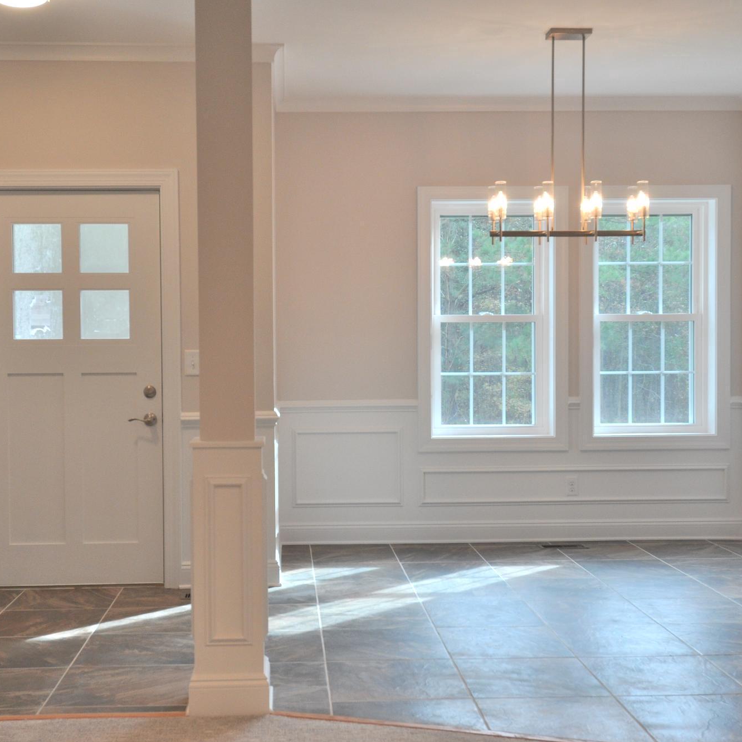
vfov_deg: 36.1
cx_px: 333
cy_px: 377
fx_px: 1140
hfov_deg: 36.0
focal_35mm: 47
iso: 400
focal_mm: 24
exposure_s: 1/100
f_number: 5
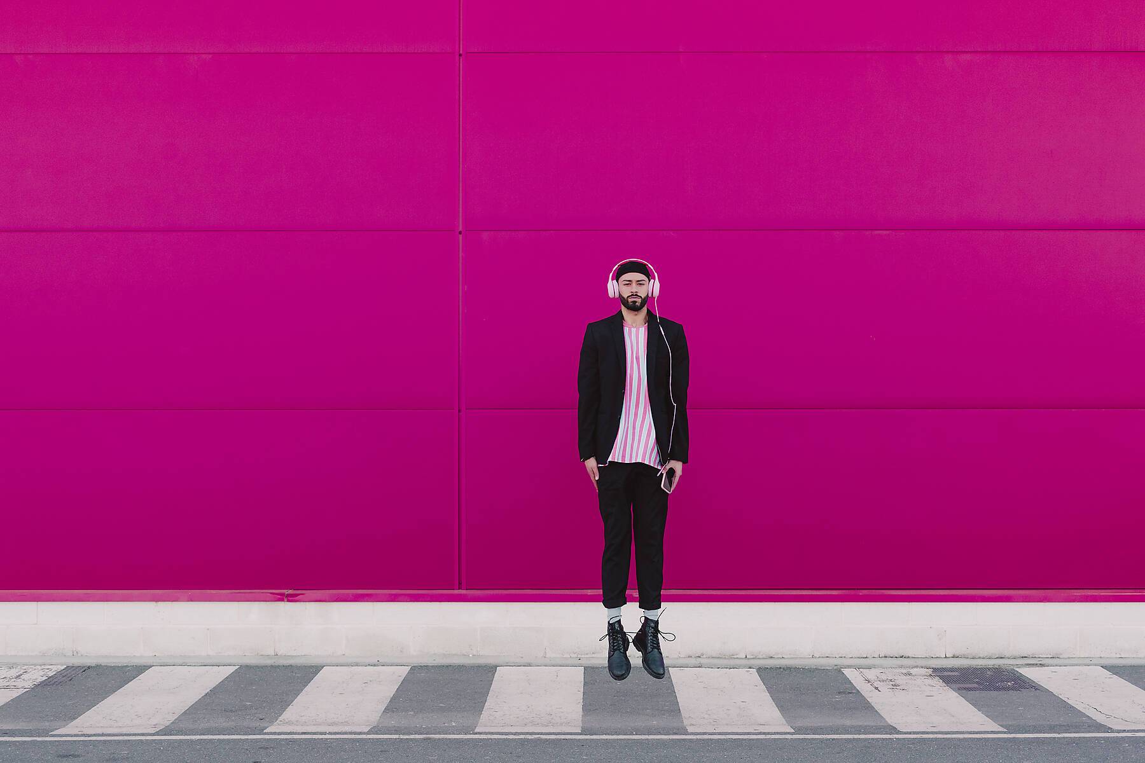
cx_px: 572
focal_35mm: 50
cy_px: 382
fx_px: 1590
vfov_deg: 27.0
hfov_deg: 39.6
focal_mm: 50
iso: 1250
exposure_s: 1/1250
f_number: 5
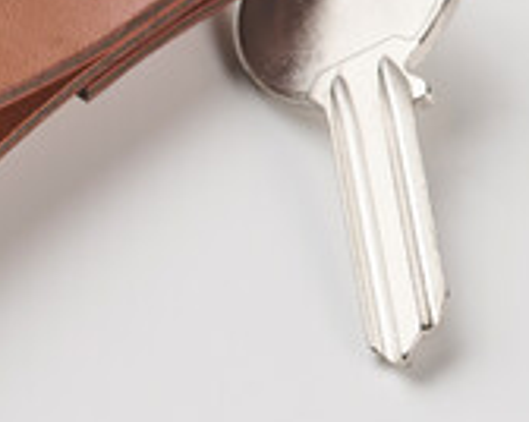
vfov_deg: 4.4
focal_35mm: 352
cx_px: -167
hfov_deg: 5.5
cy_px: 104
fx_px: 5505
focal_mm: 105
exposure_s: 1/125
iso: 100
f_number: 18
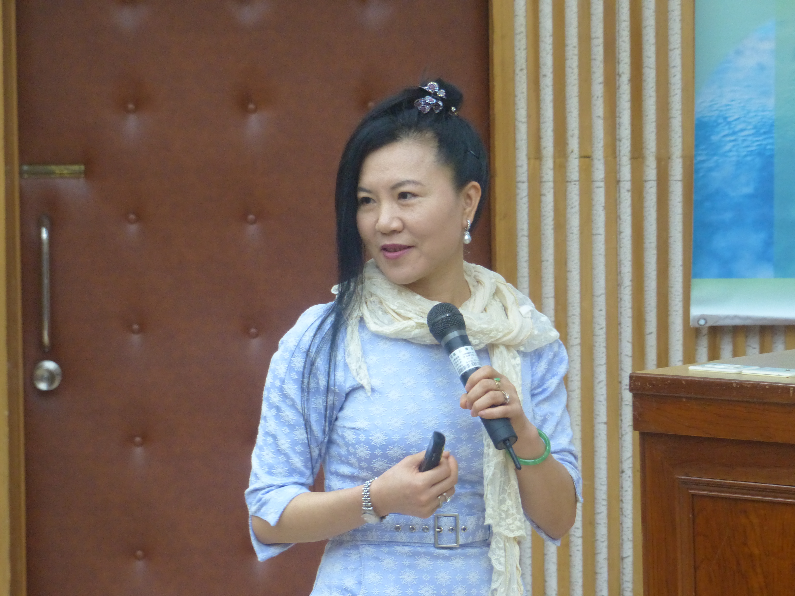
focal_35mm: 211
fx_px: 4846
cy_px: 298
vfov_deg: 7.0
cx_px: 398
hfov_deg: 9.4
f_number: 2.8
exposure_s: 1/40
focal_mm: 37.9
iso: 400
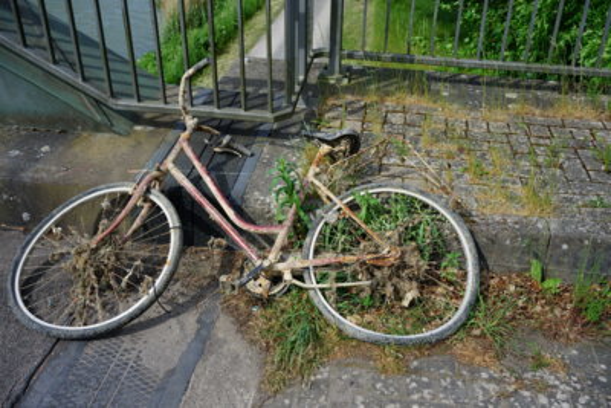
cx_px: 306
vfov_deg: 37.9
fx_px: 594
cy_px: 204
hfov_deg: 54.4
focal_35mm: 35
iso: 125
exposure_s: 1/320
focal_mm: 35
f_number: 8
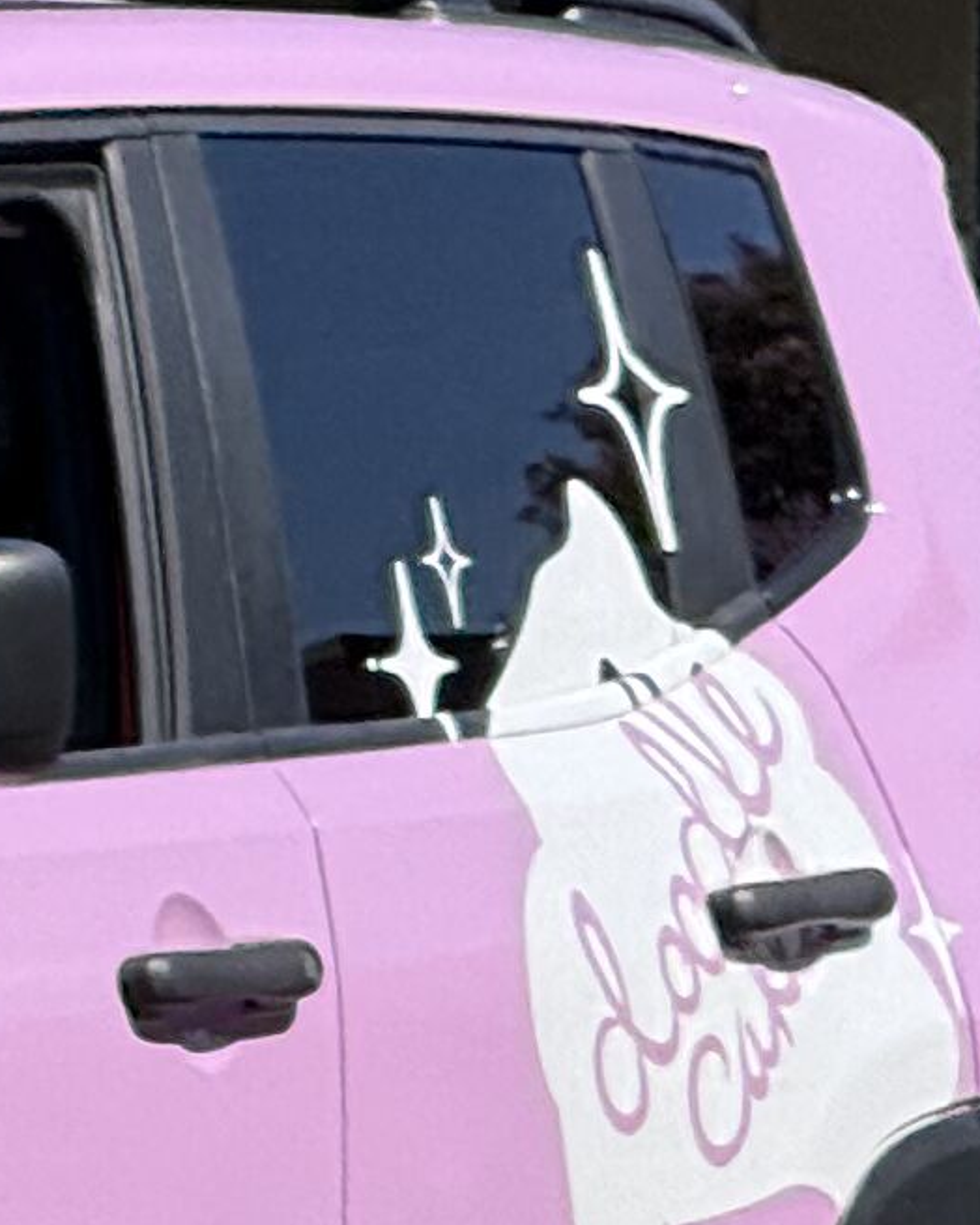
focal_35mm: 721
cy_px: 1317
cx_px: -1790
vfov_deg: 2.7
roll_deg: -0.2
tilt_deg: -2.3
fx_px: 26140
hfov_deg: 2.1
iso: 50
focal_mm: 15.66
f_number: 2.8
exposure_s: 1/1080
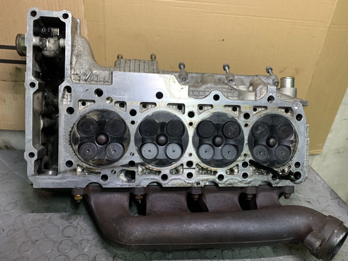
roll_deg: -5.9
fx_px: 261
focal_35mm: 26
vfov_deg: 53.0
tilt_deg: -27.5
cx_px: 174
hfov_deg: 67.3
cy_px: 130
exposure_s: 1/60
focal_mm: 4.25
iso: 200
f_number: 1.8
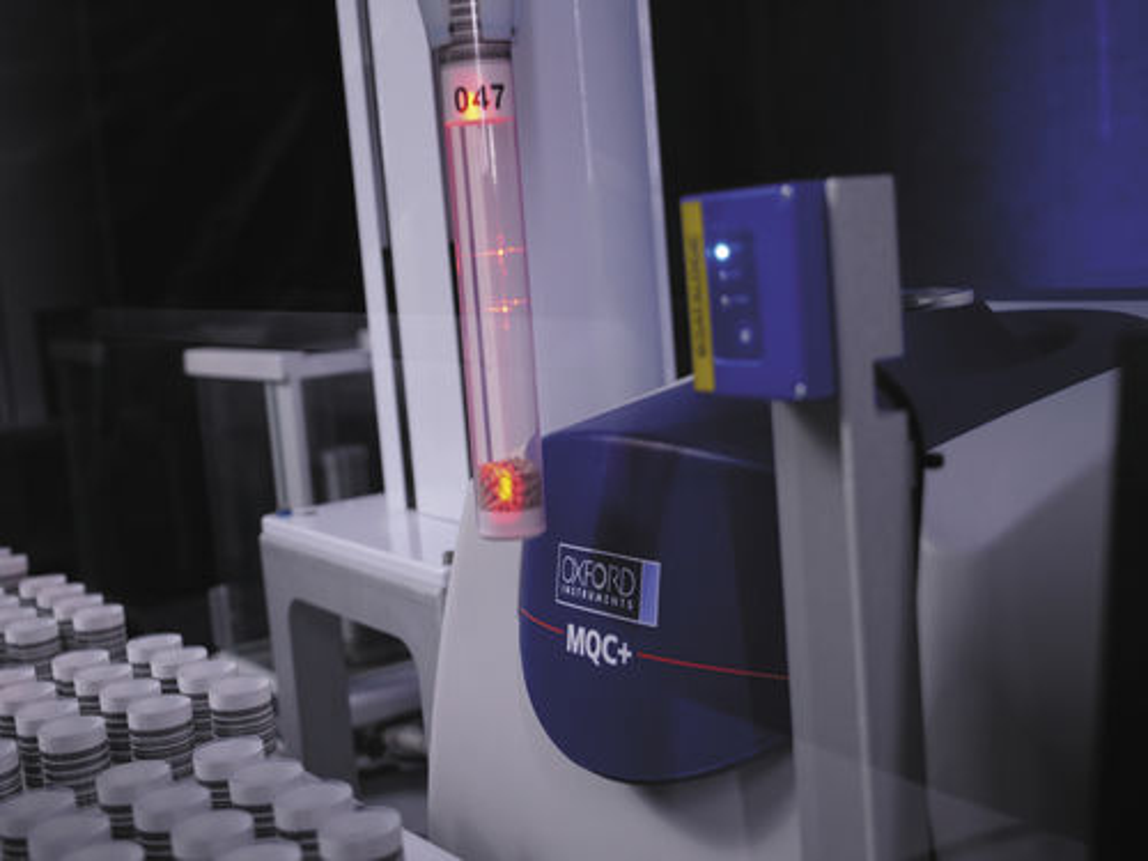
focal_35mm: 46
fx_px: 1526
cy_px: 430
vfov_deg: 31.5
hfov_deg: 41.2
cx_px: 574
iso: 500
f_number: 2.8
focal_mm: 23
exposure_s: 1/100
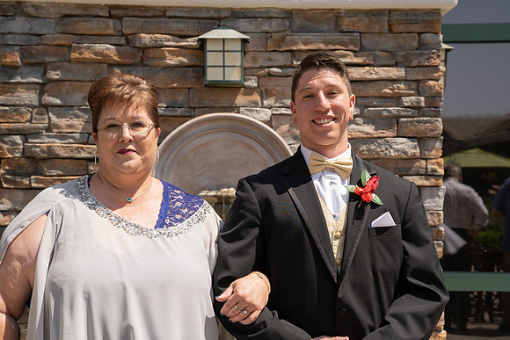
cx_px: 255
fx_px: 836
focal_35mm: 59
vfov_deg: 23.0
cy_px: 170
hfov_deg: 33.9
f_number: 8
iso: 100
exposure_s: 1/200
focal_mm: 59
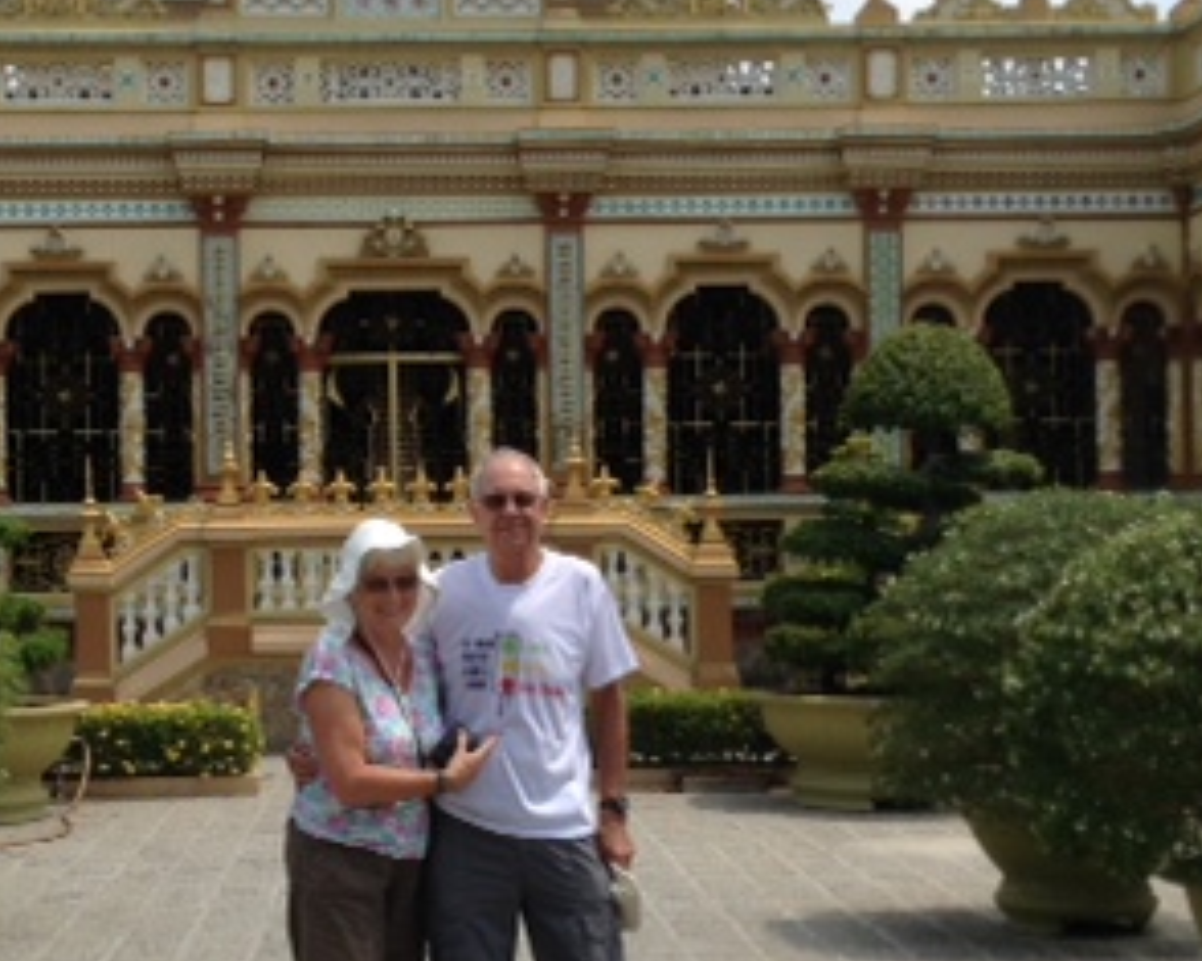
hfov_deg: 27.0
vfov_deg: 21.8
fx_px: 2489
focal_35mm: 70
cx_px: 413
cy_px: 470
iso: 32
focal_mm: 3.3
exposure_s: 1/1259
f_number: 2.4
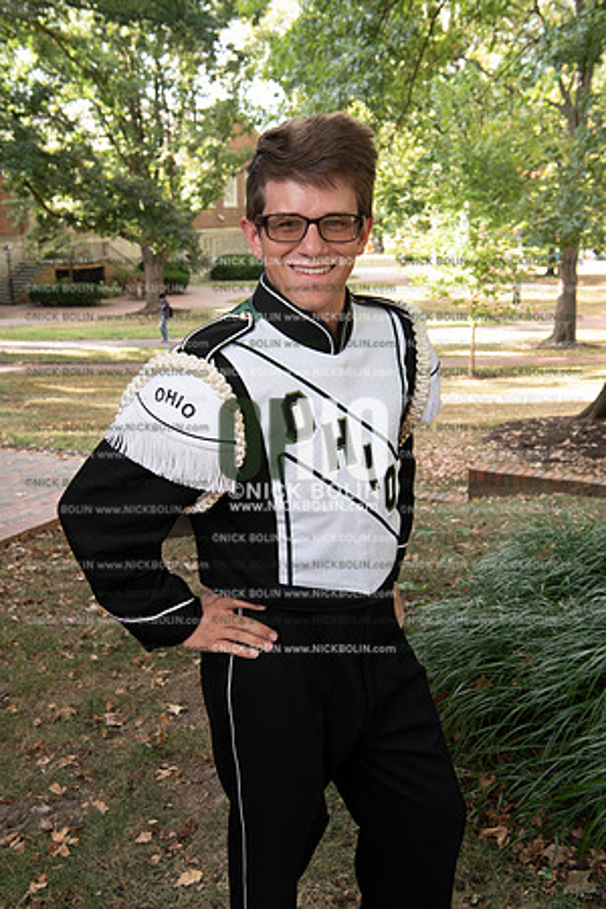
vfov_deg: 46.4
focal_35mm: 42
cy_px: 454
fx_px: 1060
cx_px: 303
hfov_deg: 31.9
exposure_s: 1/100
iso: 800
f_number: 8
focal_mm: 42
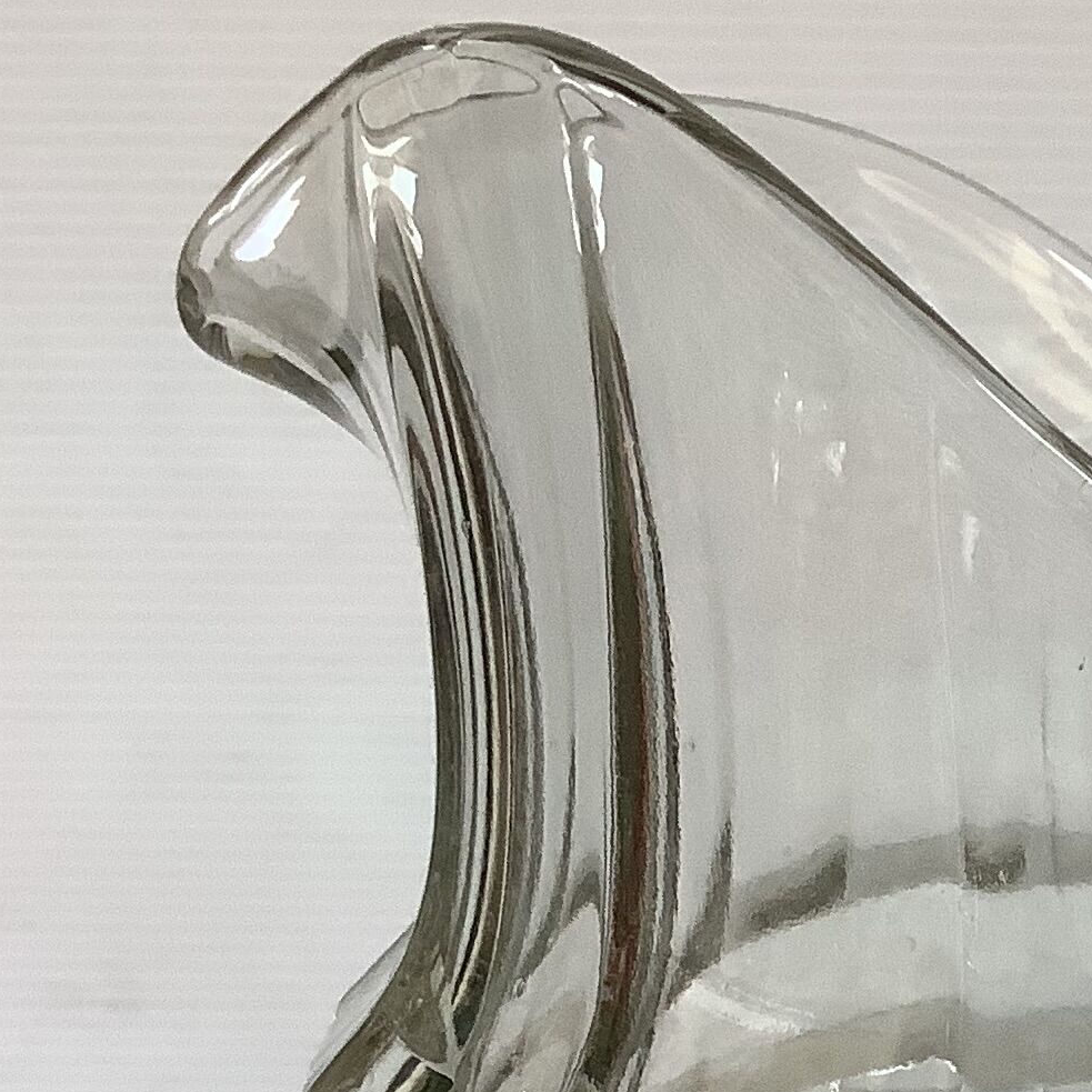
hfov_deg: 17.9
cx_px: 1399
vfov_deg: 18.5
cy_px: 1125
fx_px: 3248
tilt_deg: -15.0
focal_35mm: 91
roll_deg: +0.1
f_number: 2.4
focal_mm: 3.3
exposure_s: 1/50
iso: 80
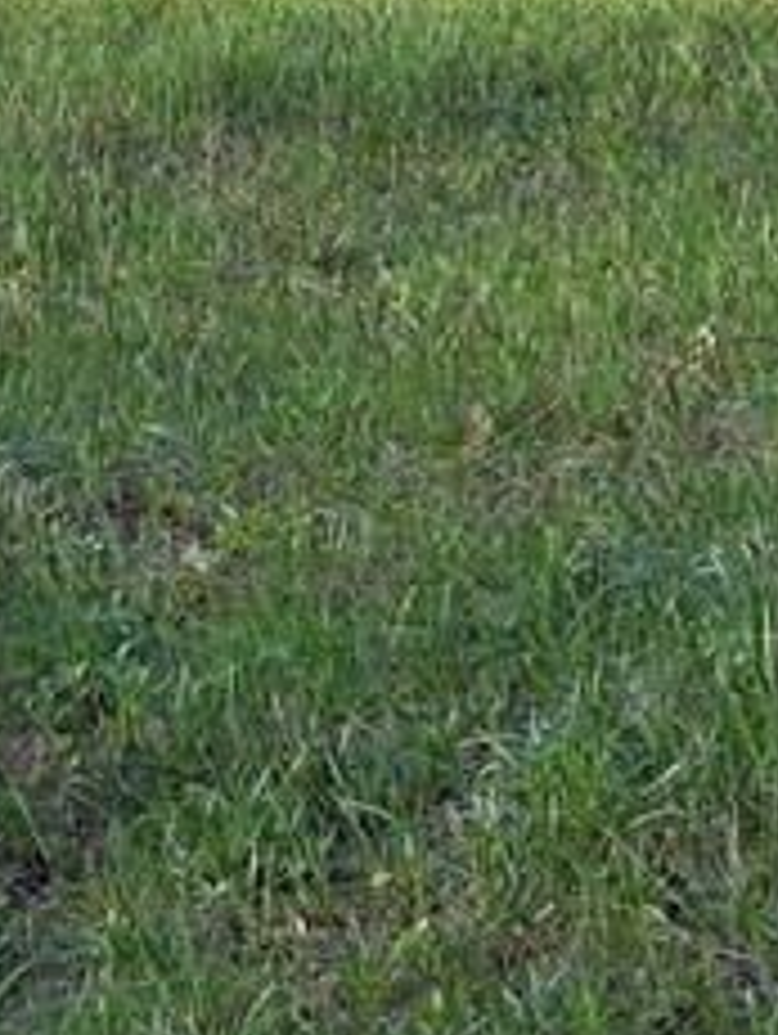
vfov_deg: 11.8
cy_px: -531
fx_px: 4786
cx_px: 751
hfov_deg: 9.2
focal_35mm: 160
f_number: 1.78
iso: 64
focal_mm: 6.76
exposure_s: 1/712
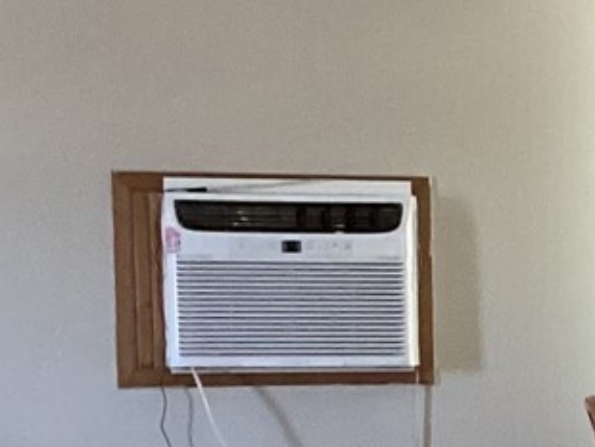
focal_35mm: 160
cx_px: 1000
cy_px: 533
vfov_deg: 9.2
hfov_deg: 11.6
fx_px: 2752
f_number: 2.4
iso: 400
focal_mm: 3.3
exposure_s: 1/60
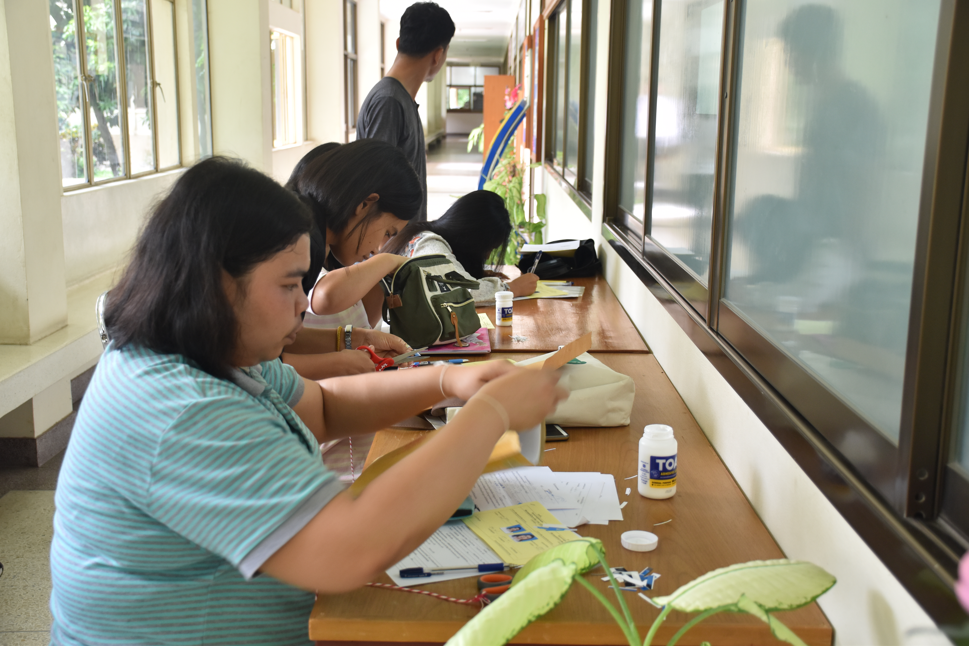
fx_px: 1211
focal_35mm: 45
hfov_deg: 43.6
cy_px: 323
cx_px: 484
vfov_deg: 29.9
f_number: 4
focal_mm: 30
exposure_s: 1/60
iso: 500
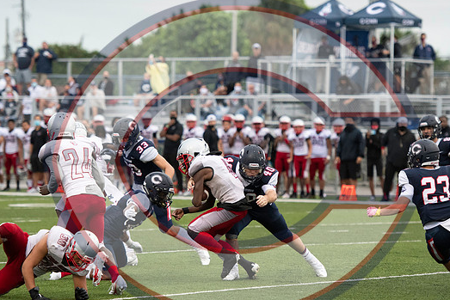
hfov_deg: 8.8
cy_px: 160
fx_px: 2913
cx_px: 232
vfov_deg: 5.9
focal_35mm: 233
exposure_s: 1/2000
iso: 2500
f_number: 2.8
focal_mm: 140
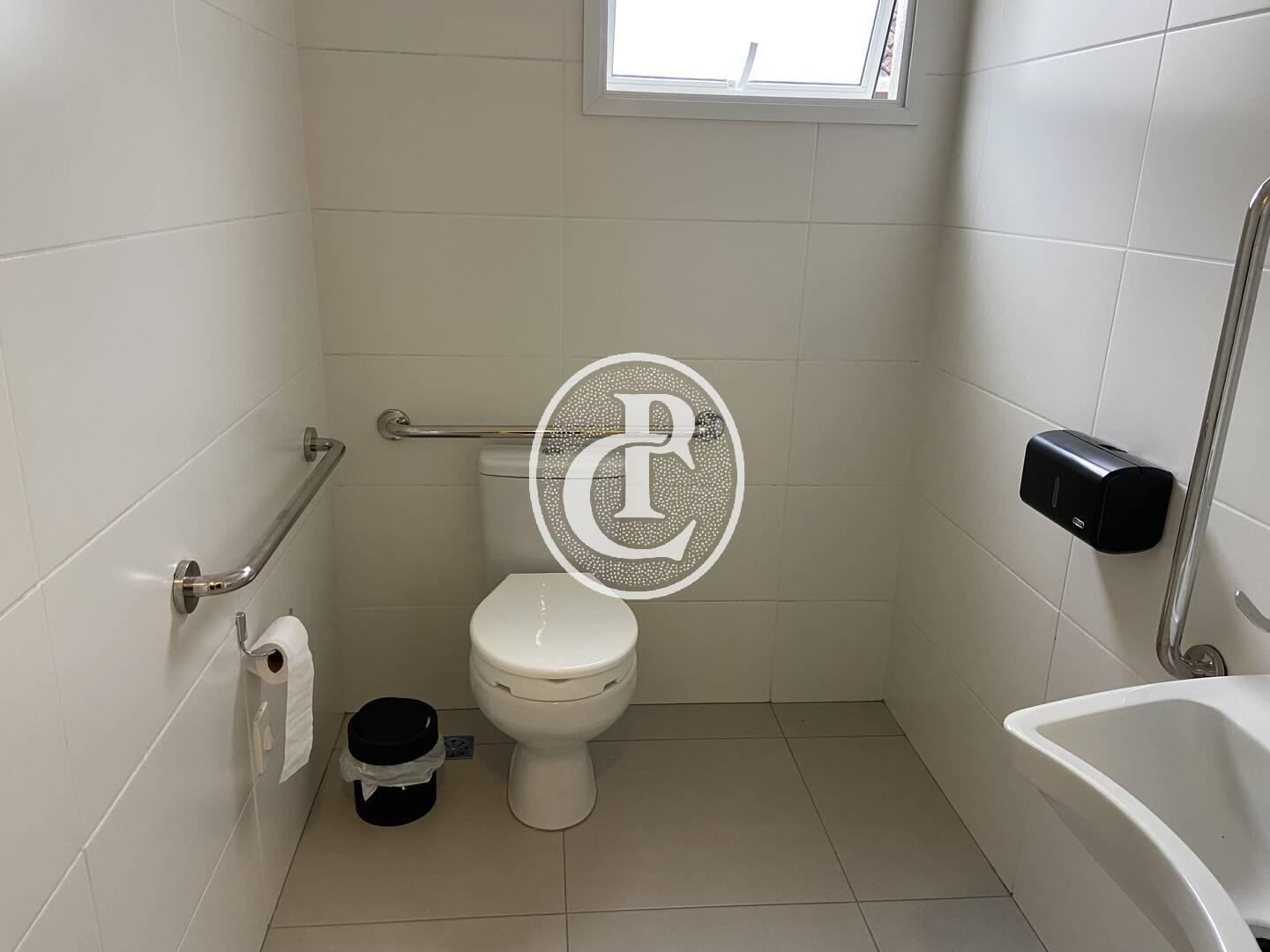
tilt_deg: -19.7
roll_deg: -1.5
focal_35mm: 26
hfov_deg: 67.3
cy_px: 476
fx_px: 954
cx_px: 635
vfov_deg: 53.1
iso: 125
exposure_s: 1/69
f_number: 1.8
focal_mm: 4.25
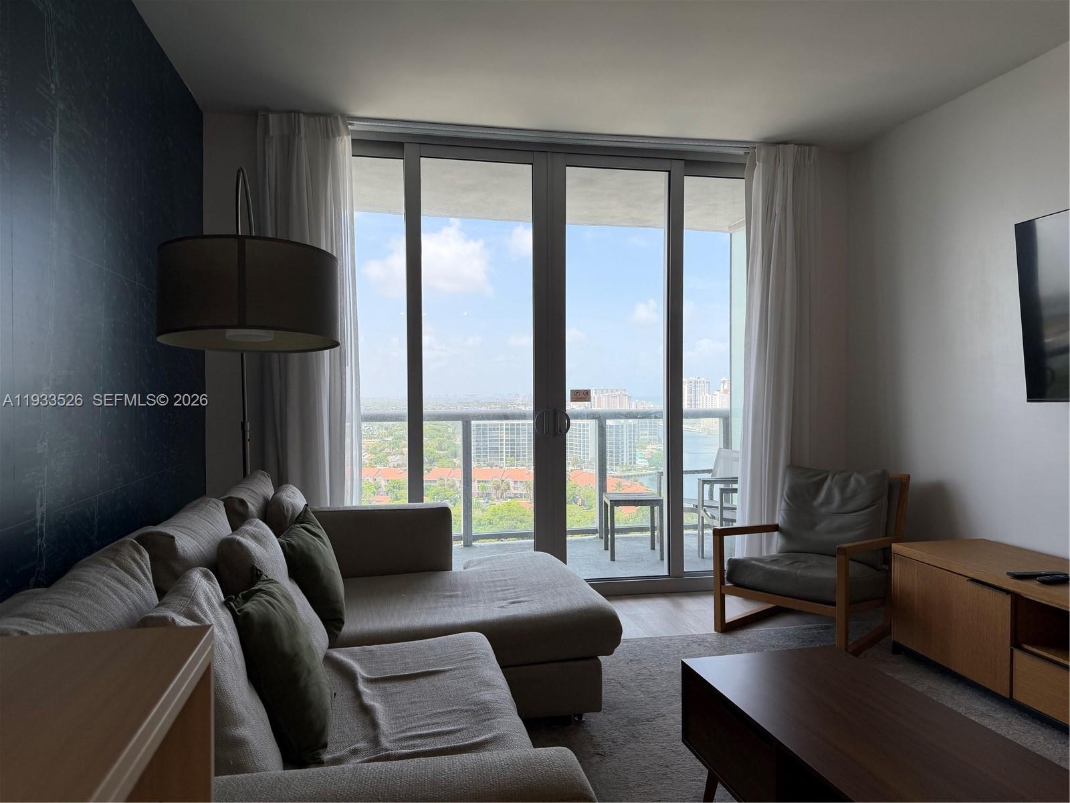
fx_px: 742
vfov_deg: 56.8
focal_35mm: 24
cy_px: 402
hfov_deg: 71.6
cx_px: 535
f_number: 1.78
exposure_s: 1/920
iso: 100
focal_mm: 6.76
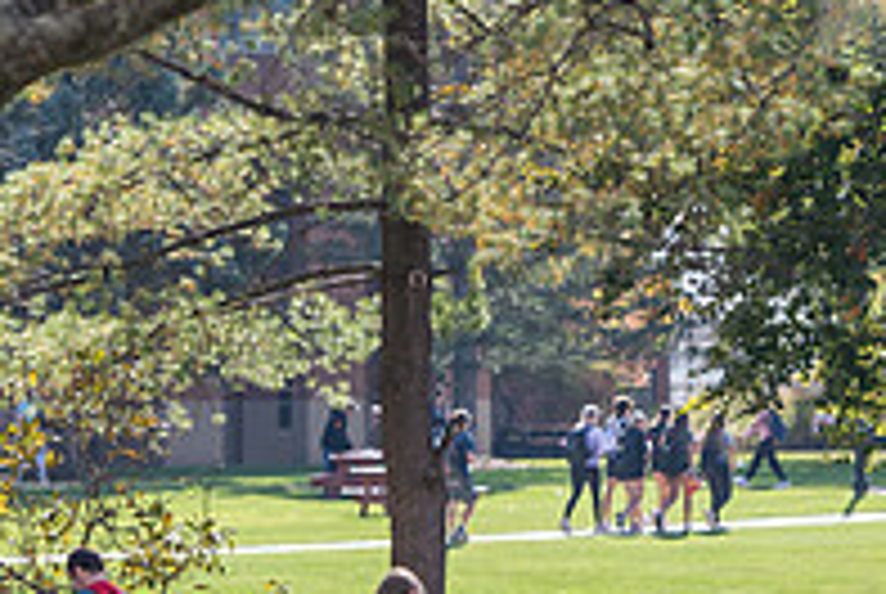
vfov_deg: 4.0
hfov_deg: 6.0
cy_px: 232
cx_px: 684
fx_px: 8405
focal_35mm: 341
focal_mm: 116
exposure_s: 1/500
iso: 200
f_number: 4.5
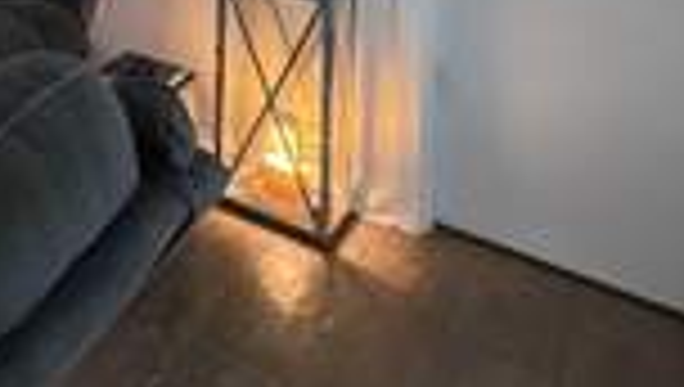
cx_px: -387
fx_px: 872
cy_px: -335
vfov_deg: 18.6
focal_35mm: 48
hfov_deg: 26.9
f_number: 2.2
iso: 640
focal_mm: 2.22
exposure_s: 1/60
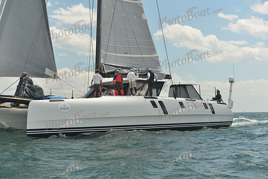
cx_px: 134
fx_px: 521
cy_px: 90
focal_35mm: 70
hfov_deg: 28.8
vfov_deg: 19.5
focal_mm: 70
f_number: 5.6
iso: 400
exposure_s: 1/800
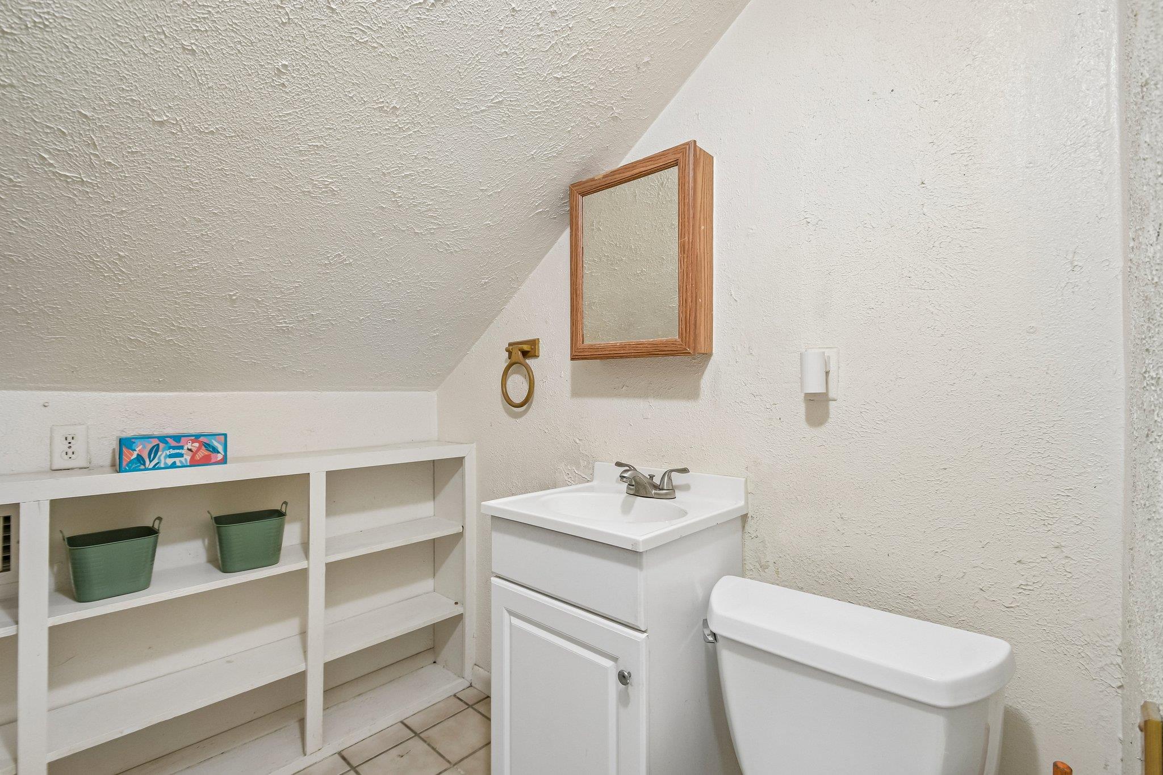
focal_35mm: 15
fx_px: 485
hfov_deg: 100.4
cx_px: 582
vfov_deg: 77.3
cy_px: 388
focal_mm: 10
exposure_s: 1/2.5
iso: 400
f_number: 8
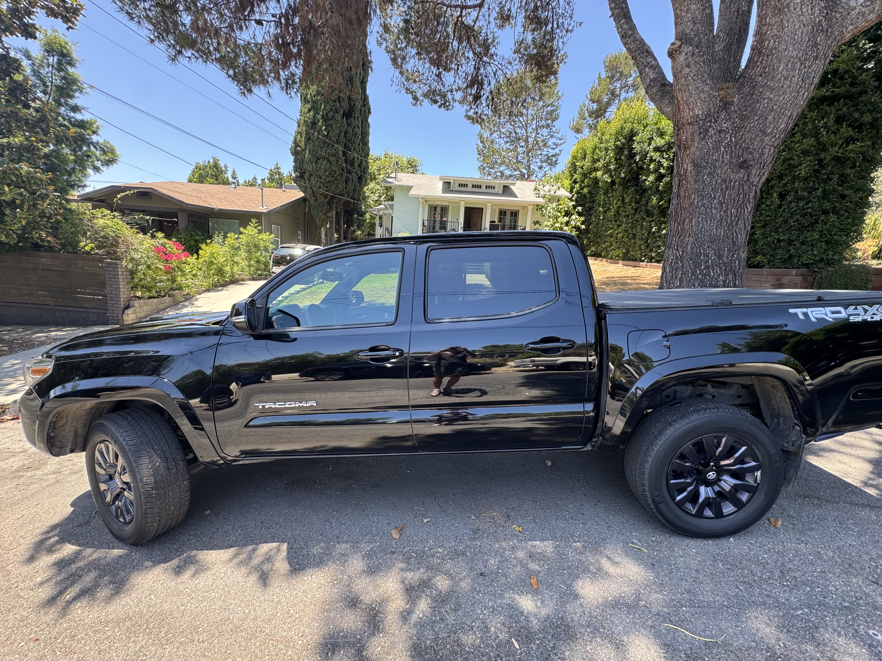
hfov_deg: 102.1
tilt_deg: -9.7
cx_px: 441
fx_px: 357
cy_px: 330
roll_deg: -4.0
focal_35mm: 14
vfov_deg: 85.7
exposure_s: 1/129
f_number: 2.2
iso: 40
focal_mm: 2.22
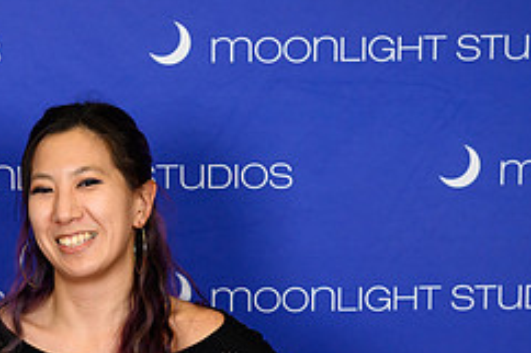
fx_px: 1695
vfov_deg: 11.7
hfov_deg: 17.6
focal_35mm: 115
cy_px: 417
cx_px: 77
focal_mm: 48
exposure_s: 1/320
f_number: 5
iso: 1000
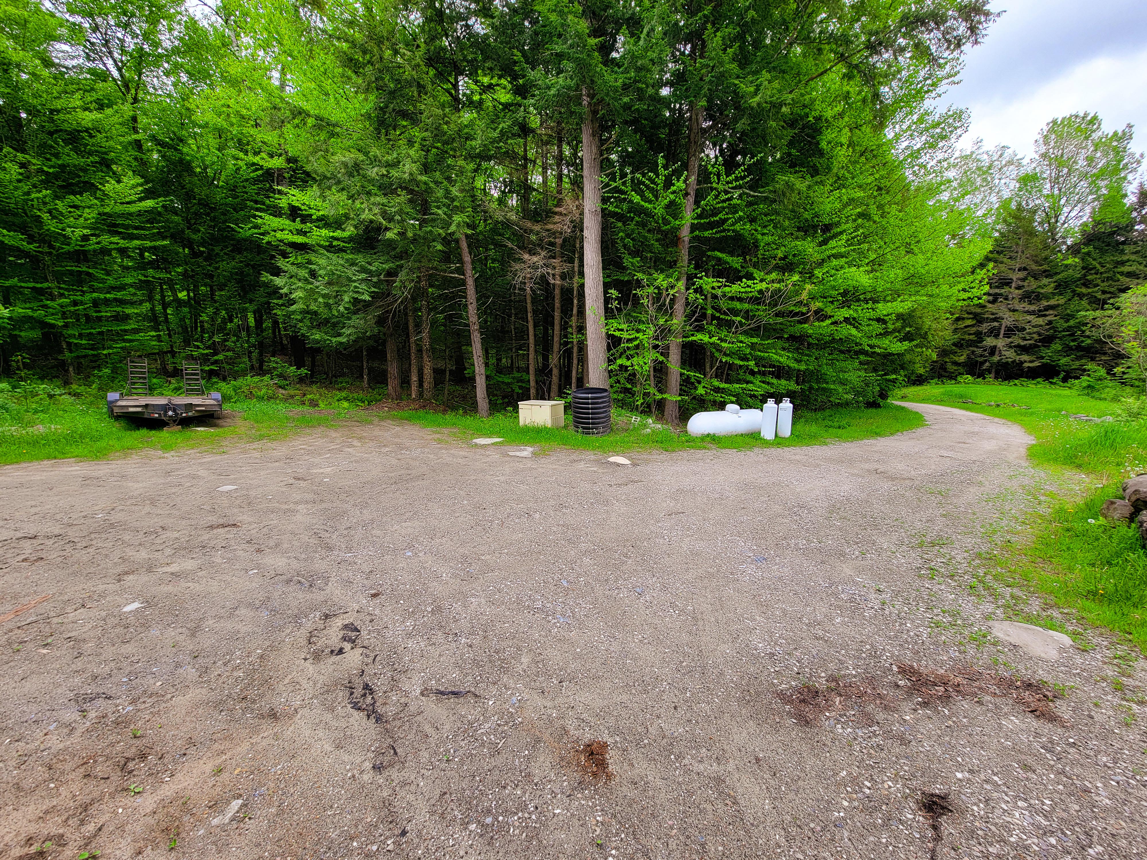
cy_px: 430
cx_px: 574
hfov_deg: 106.2
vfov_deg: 89.9
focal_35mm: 13
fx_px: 431
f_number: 2.2
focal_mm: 2.2
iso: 50
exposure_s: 1/230
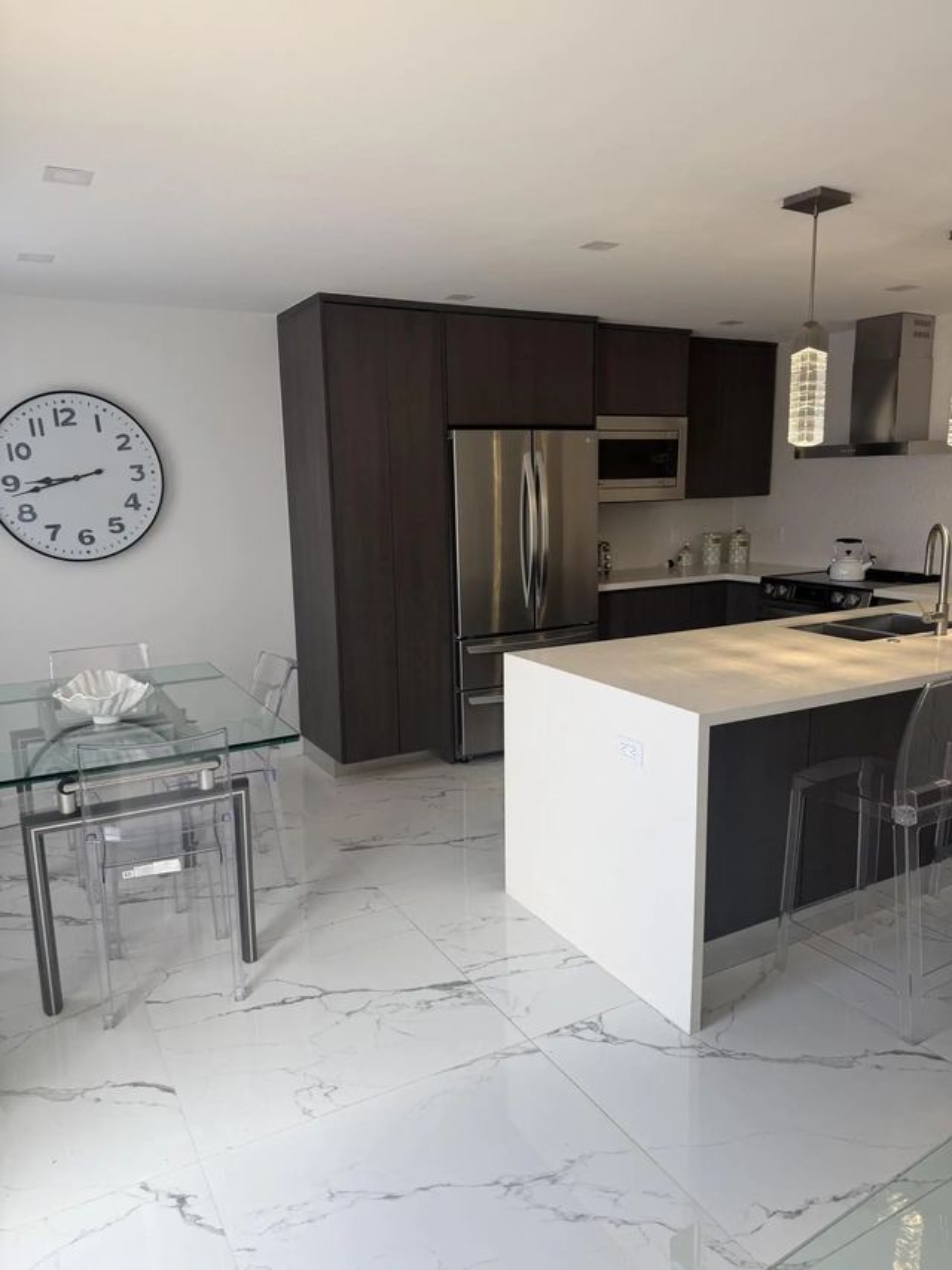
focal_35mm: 24
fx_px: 880
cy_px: 635
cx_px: 476
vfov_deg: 71.6
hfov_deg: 56.8
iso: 64
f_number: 1.78
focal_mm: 6.76
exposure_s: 1/120
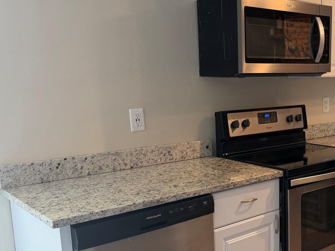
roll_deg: +1.9
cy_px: 143
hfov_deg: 39.4
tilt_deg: -8.9
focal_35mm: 46
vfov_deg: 31.5
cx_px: 275
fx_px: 445
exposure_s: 1/120
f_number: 1.78
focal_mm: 6.76
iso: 200
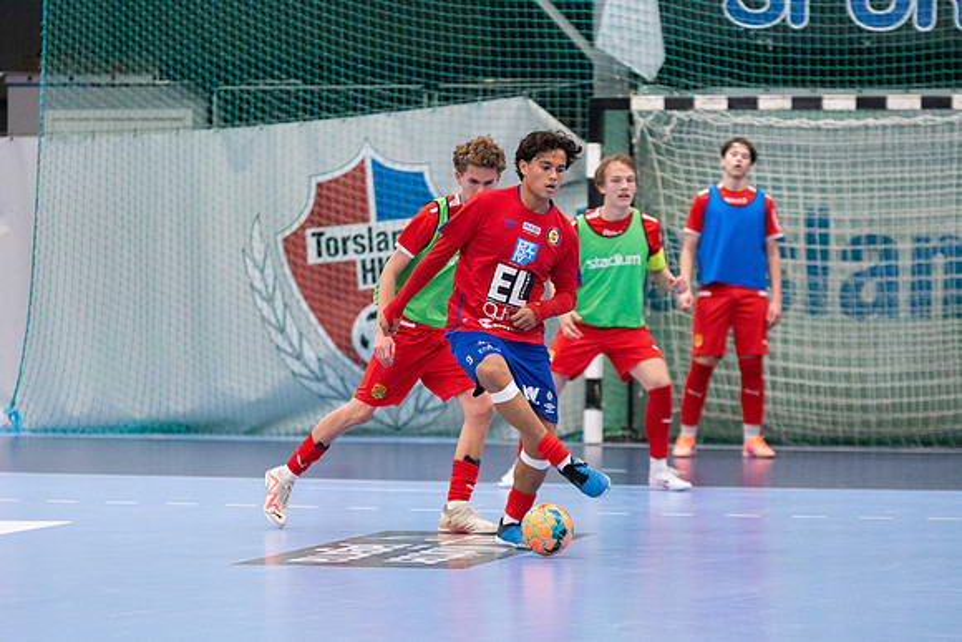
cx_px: 481
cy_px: 321
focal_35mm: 225
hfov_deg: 9.1
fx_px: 6014
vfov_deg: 6.1
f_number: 3.2
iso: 5000
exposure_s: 1/640
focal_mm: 150
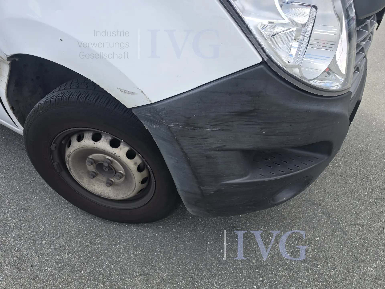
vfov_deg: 58.9
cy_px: 144
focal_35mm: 23
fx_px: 256
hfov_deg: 73.9
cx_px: 192
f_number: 1.7
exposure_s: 1/180
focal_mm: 6.3
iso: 12
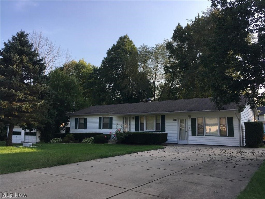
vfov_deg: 48.2
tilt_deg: +5.4
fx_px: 222
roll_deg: +0.6
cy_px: 100
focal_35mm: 29
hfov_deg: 61.7
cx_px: 132
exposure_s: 1/587
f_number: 2.2
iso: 25
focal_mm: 4.15
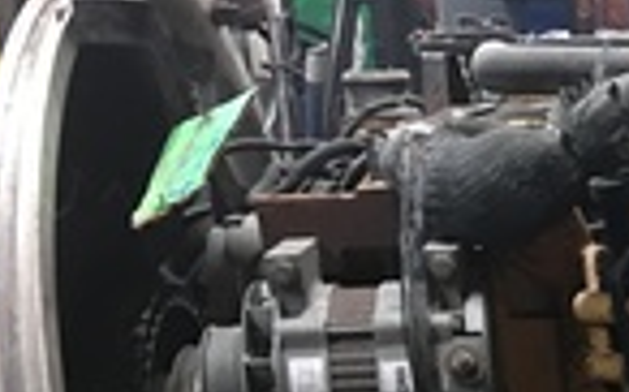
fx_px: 1439
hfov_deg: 22.2
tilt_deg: -20.0
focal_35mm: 84
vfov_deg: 14.2
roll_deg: -1.0
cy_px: 642
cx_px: 806
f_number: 2.2
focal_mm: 4.15
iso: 100
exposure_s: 1/4
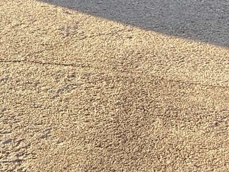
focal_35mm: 129
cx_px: 180
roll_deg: +0.4
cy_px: -176
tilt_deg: -3.6
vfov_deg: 10.5
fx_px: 853
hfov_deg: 15.2
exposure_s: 1/165
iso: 25
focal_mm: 3.3
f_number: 2.4
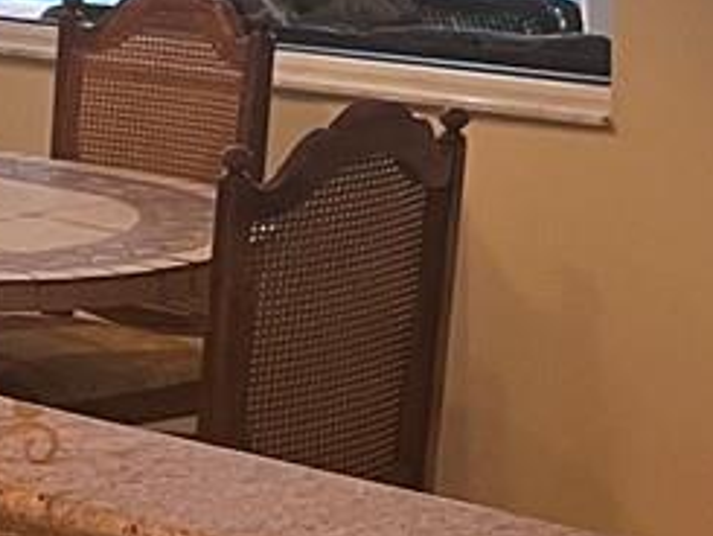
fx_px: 3503
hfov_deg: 9.1
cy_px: 12
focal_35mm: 170
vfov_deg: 8.7
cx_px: -1487
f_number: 1.6
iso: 100
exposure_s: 1/60
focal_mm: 5.1
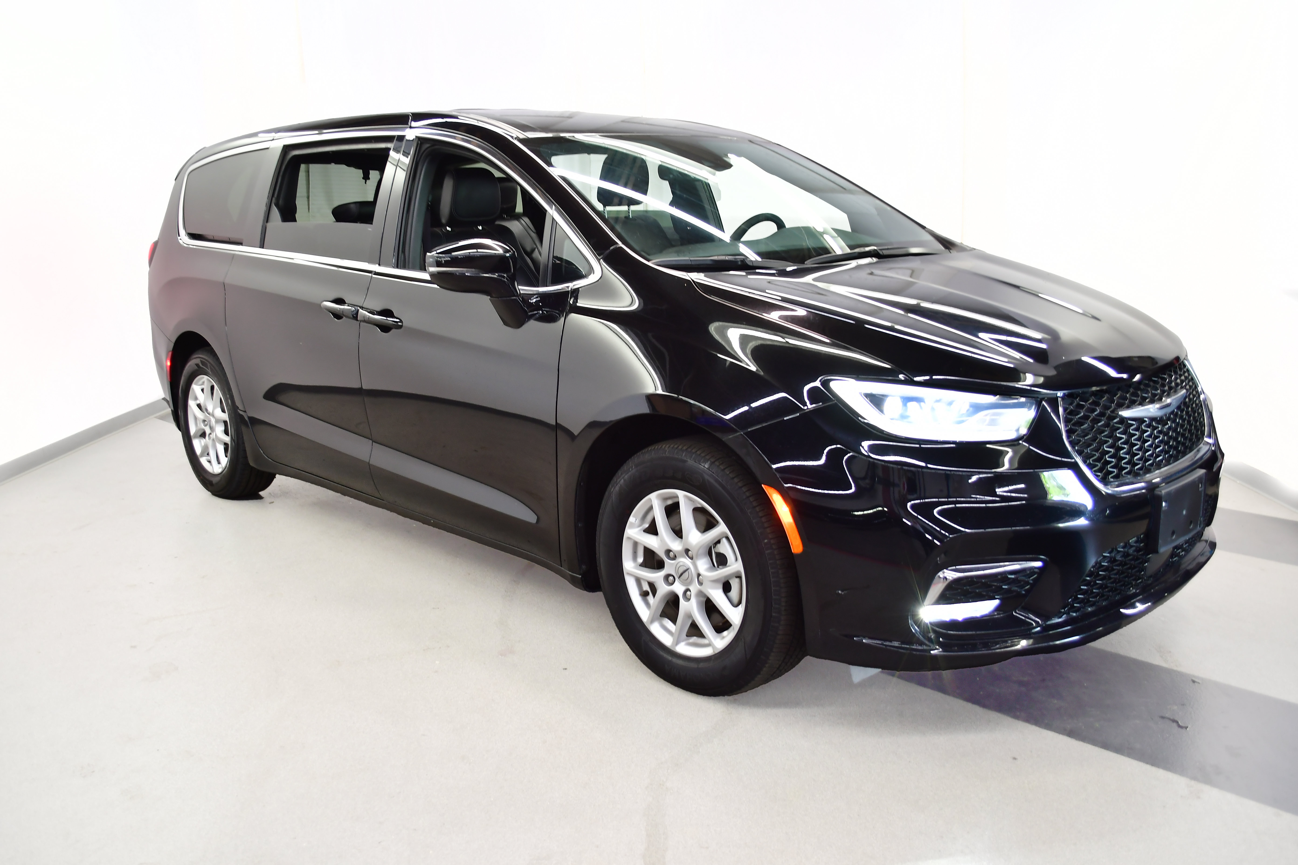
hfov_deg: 61.9
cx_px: 649
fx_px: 1082
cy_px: 432
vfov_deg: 43.6
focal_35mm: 30
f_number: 4
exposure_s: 1/40
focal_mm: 20
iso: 450
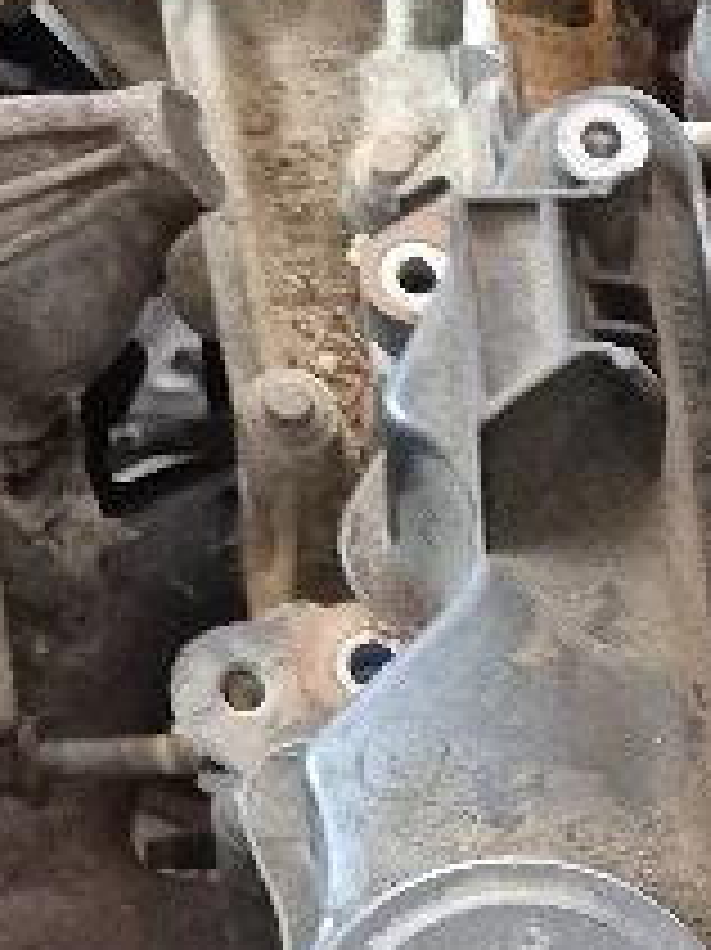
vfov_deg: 17.1
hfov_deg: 12.9
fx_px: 2988
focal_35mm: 109
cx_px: 1017
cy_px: 1211
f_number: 1.8
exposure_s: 1/17
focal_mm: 5.4
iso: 1600
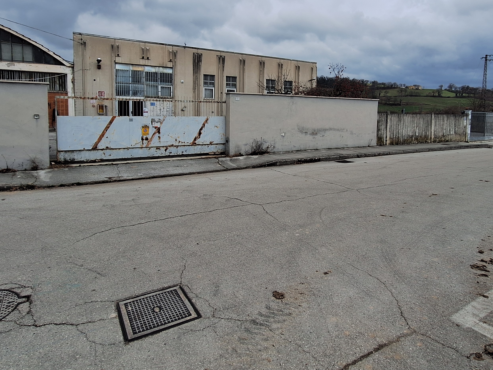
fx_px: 299
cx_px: 257
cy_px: 139
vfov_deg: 62.6
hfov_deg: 78.9
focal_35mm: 21
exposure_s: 1/529
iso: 40
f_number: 2.2
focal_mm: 1.74
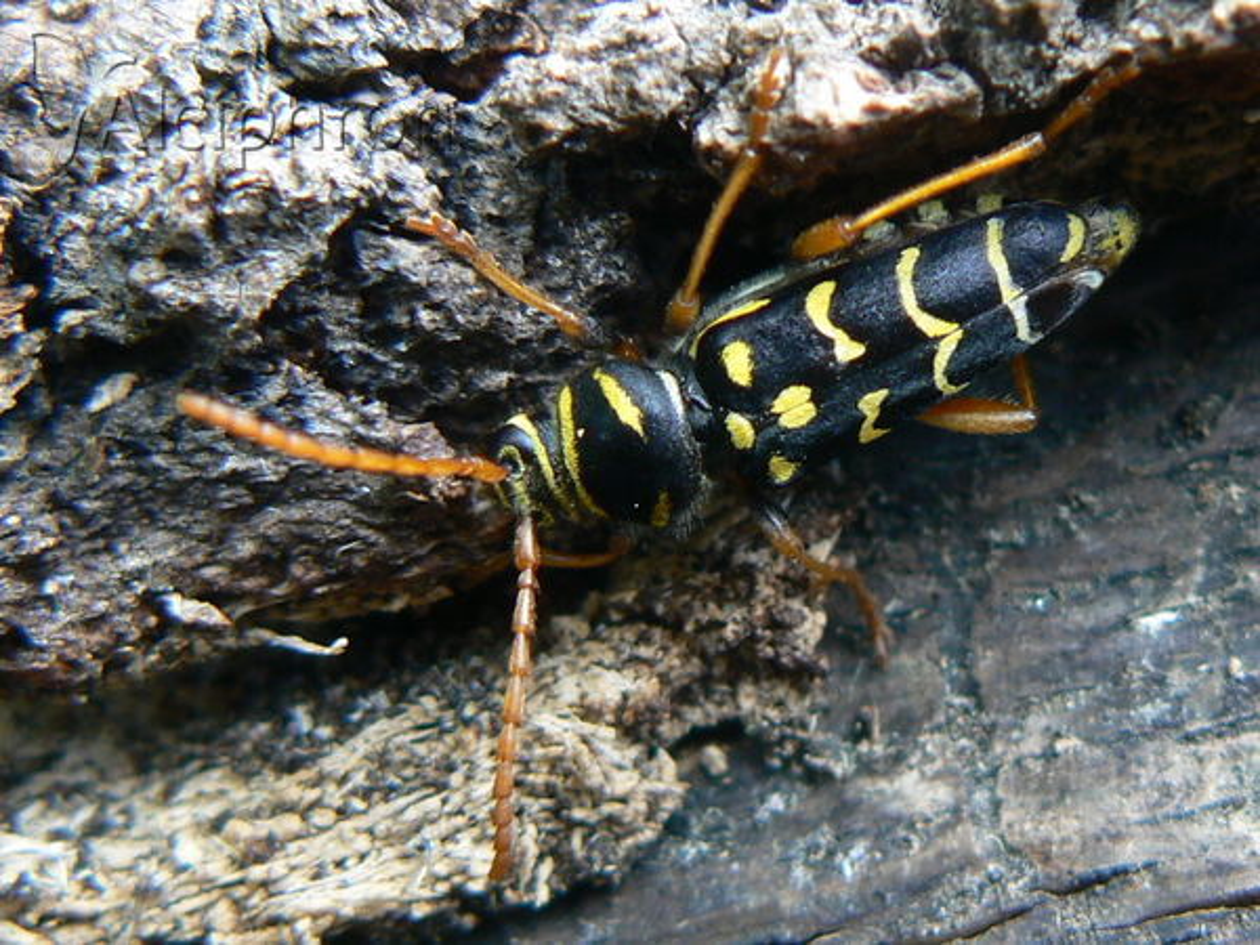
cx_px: 630
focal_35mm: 36
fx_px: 1310
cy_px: 472
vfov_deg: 39.7
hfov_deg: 51.4
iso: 80
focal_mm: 6
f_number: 3.6
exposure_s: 1/60
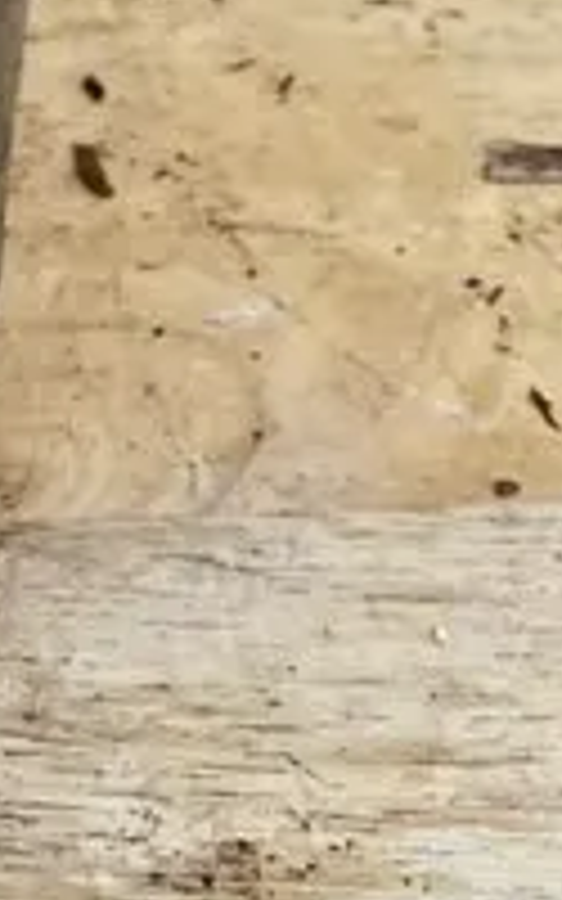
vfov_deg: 8.0
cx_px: -823
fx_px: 4852
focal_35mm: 198
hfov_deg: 6.3
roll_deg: -1.2
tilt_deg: -8.0
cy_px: -2318
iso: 50
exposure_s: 1/121
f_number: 1.6
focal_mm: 4.2
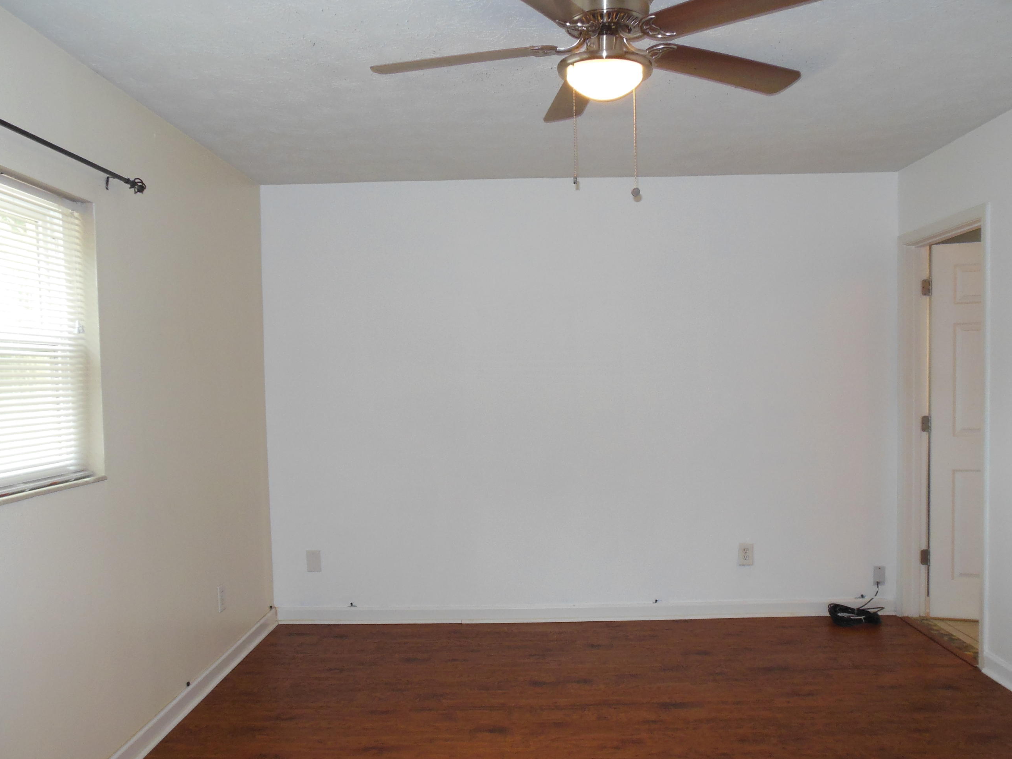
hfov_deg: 61.6
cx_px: 516
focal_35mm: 29
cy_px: 431
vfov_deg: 48.1
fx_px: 848
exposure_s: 1/25
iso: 200
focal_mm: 4.5
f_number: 3.2
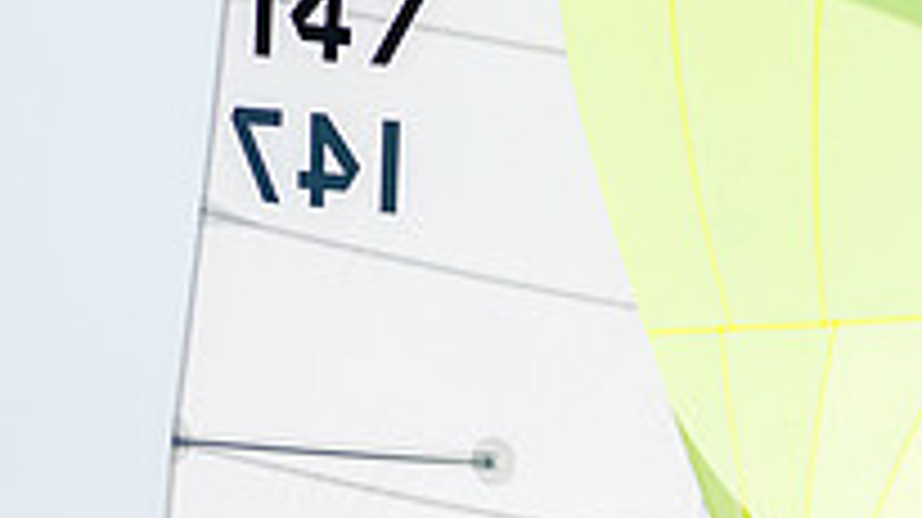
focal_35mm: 1597
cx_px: 900
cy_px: 935
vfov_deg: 0.8
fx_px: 39018
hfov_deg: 1.4
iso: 200
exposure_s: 1/3200
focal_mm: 300
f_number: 5
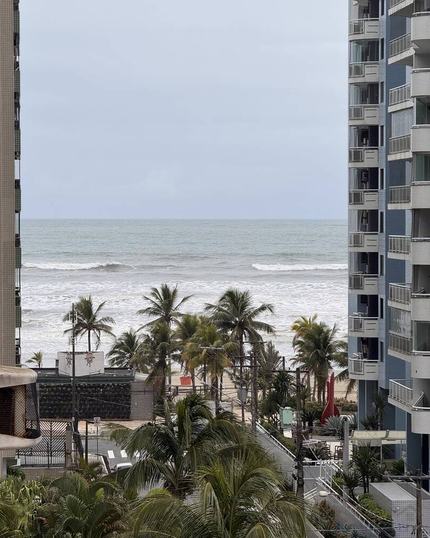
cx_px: 215
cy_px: 255
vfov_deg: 15.3
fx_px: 2005
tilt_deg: -0.6
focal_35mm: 126
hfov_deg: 12.2
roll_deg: +0.4
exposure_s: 1/990
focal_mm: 15.66
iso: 50
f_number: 2.8
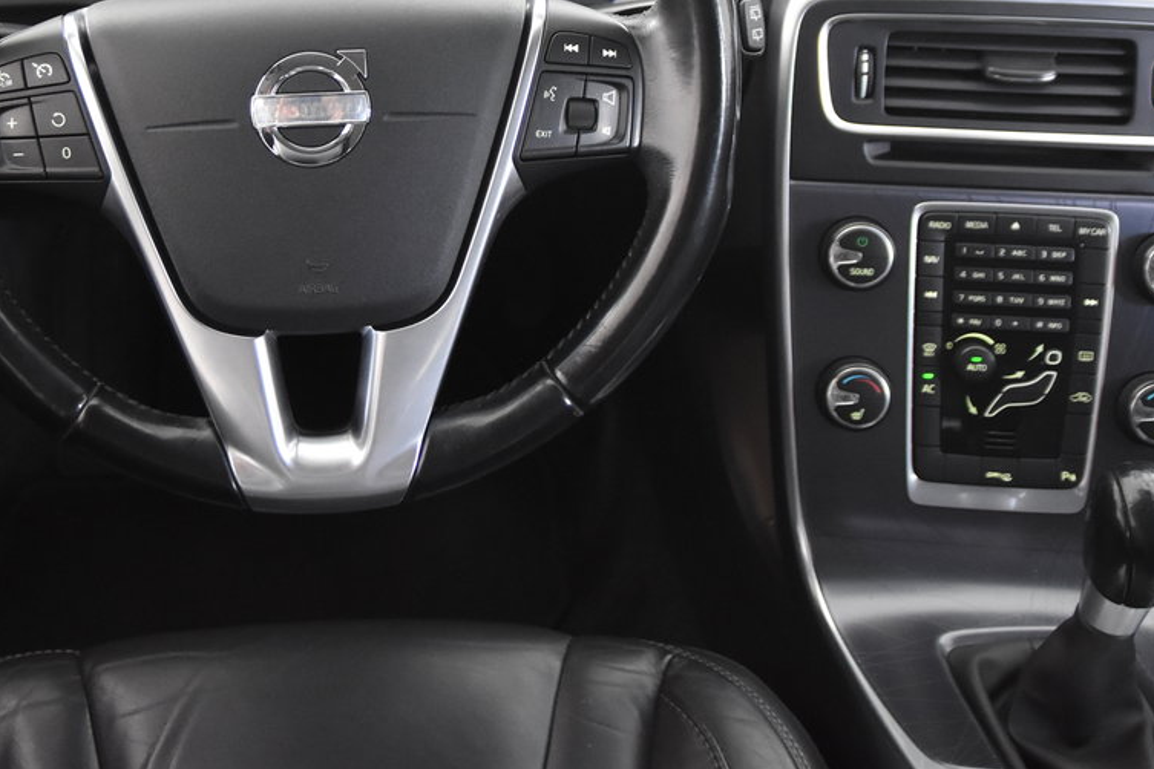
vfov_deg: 25.9
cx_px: 363
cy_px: 139
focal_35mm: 51
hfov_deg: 38.3
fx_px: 1635
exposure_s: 1/30
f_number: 2.8
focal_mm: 20
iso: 2800
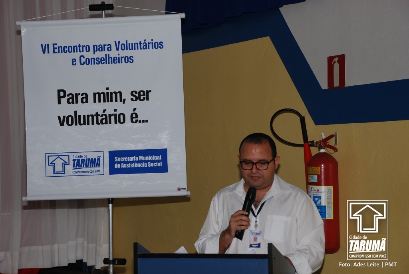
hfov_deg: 20.6
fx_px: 1127
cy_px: 137
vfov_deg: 13.9
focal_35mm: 99
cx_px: 204
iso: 200
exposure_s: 1/60
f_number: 5.3
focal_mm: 66
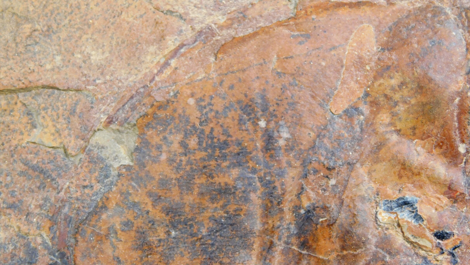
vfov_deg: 9.1
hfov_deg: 16.1
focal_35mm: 133
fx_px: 1658
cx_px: 249
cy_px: 163
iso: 125
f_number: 4.8
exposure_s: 1/100
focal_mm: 20.3
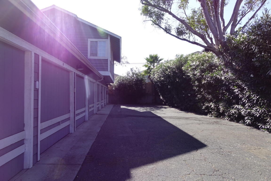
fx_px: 181
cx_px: 136
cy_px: 90
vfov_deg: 53.1
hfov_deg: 73.7
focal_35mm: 24
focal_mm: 8.8
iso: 100
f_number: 2.8
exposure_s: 1/640
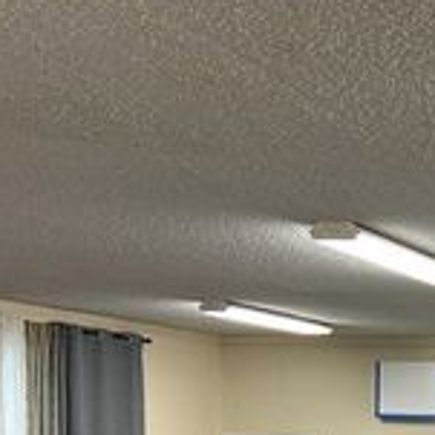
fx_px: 1081
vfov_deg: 21.1
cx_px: 619
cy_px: 526
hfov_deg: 20.1
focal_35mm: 76
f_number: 1.5
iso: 100
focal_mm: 5.7
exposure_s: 1/60
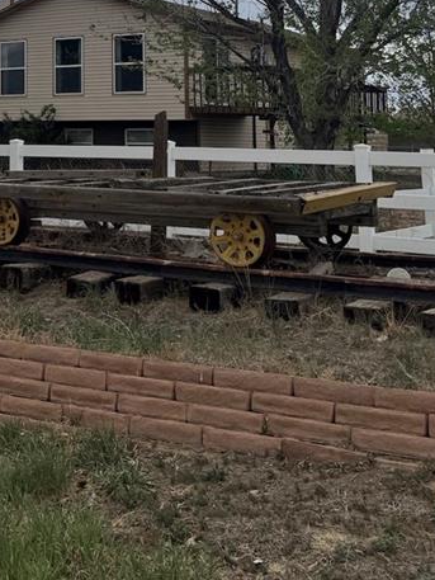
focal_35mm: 63
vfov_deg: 28.8
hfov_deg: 22.4
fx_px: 1055
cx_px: 3
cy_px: 3
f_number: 1.78
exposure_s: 1/12346
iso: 64
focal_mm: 6.76
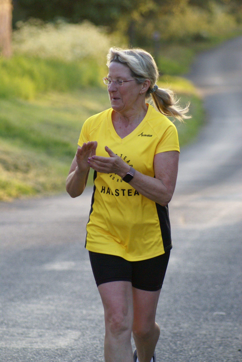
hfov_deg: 4.6
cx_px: 121
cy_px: 181
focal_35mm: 300
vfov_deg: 6.9
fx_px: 3019
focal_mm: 200
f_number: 5.6
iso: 800
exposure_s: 1/400
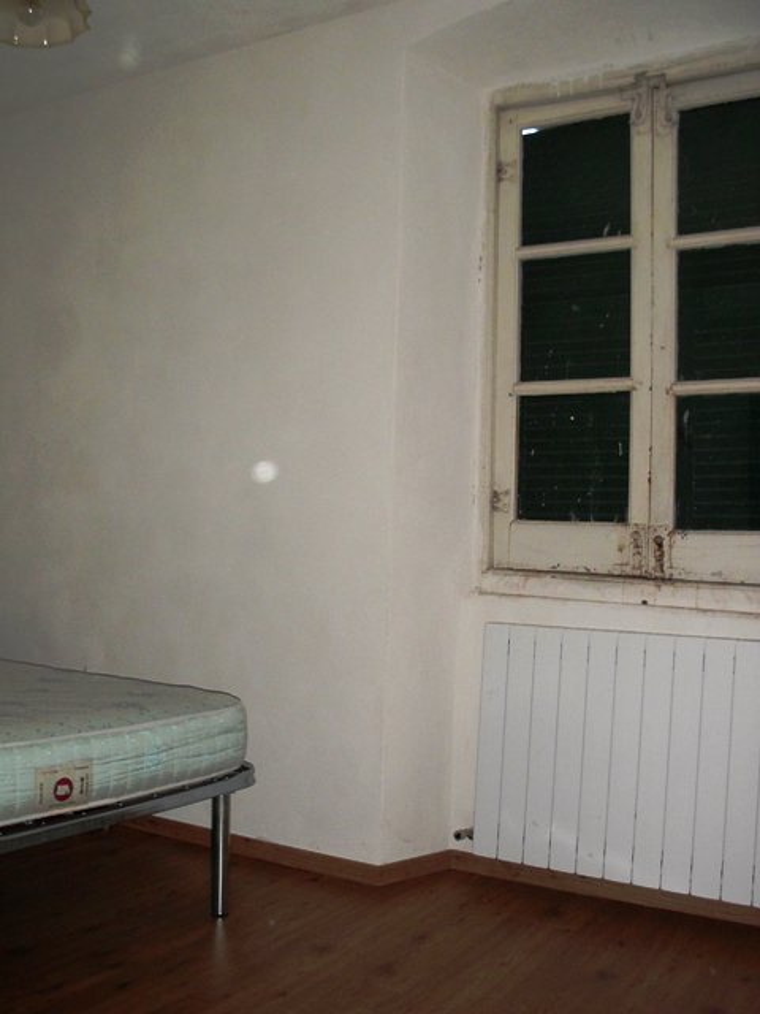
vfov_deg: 51.4
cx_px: 380
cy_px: 507
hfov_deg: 39.7
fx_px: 1054
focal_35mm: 36
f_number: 2.9
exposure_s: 1/60
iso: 100
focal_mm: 6.3
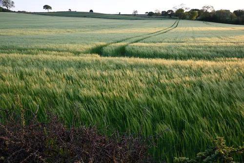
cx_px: 122
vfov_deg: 38.9
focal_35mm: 34
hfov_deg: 55.8
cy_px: 82
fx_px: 231
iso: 400
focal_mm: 34
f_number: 8
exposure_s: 1/80
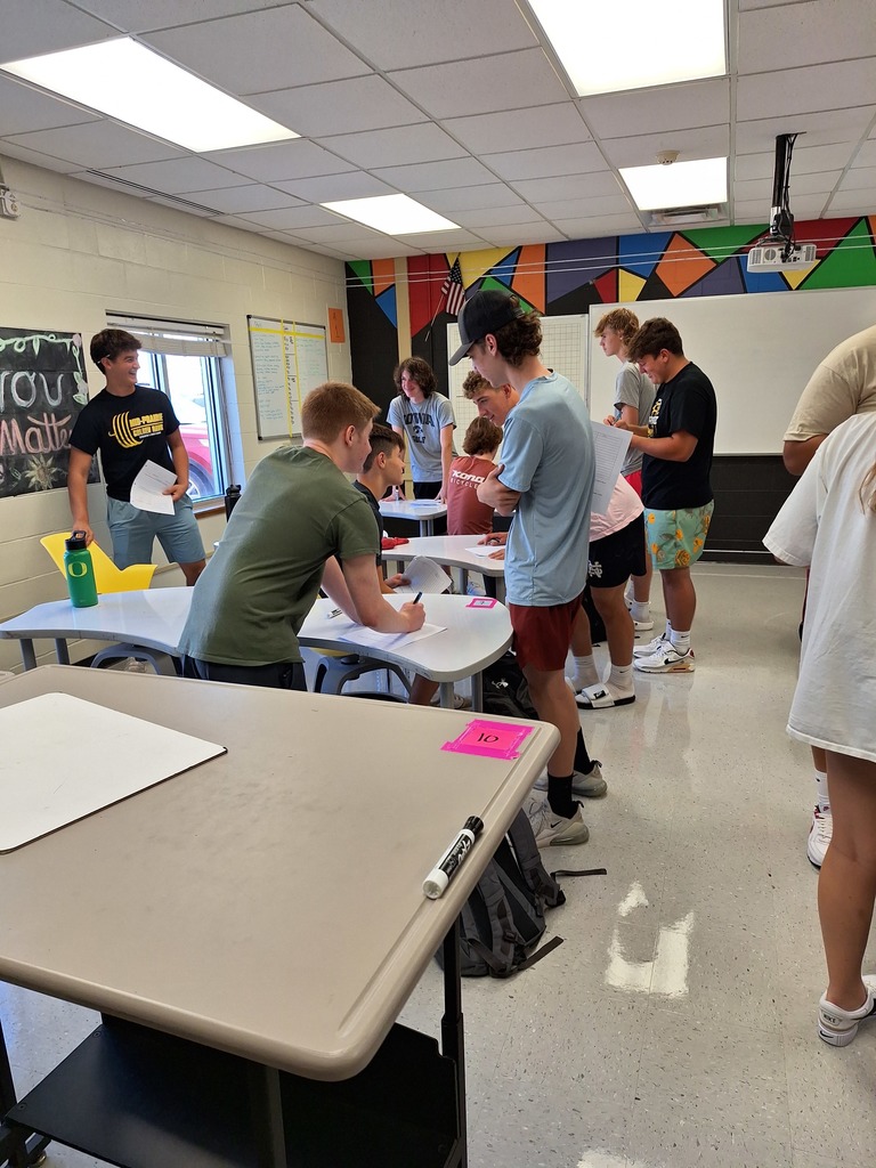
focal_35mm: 23
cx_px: 438
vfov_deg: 73.9
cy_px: 584
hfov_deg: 58.9
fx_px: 776
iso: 40
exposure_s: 1/141
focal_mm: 5.54
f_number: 1.8
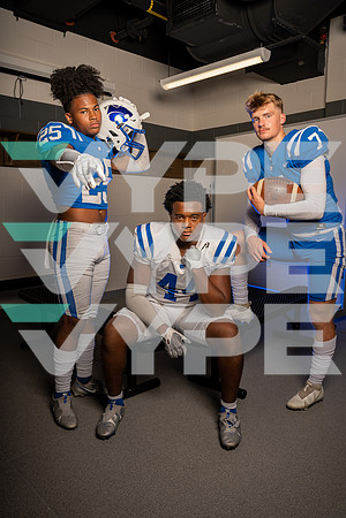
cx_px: 173
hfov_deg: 46.4
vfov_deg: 65.5
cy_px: 259
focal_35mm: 28
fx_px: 404
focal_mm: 28
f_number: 8
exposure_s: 1/250
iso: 64
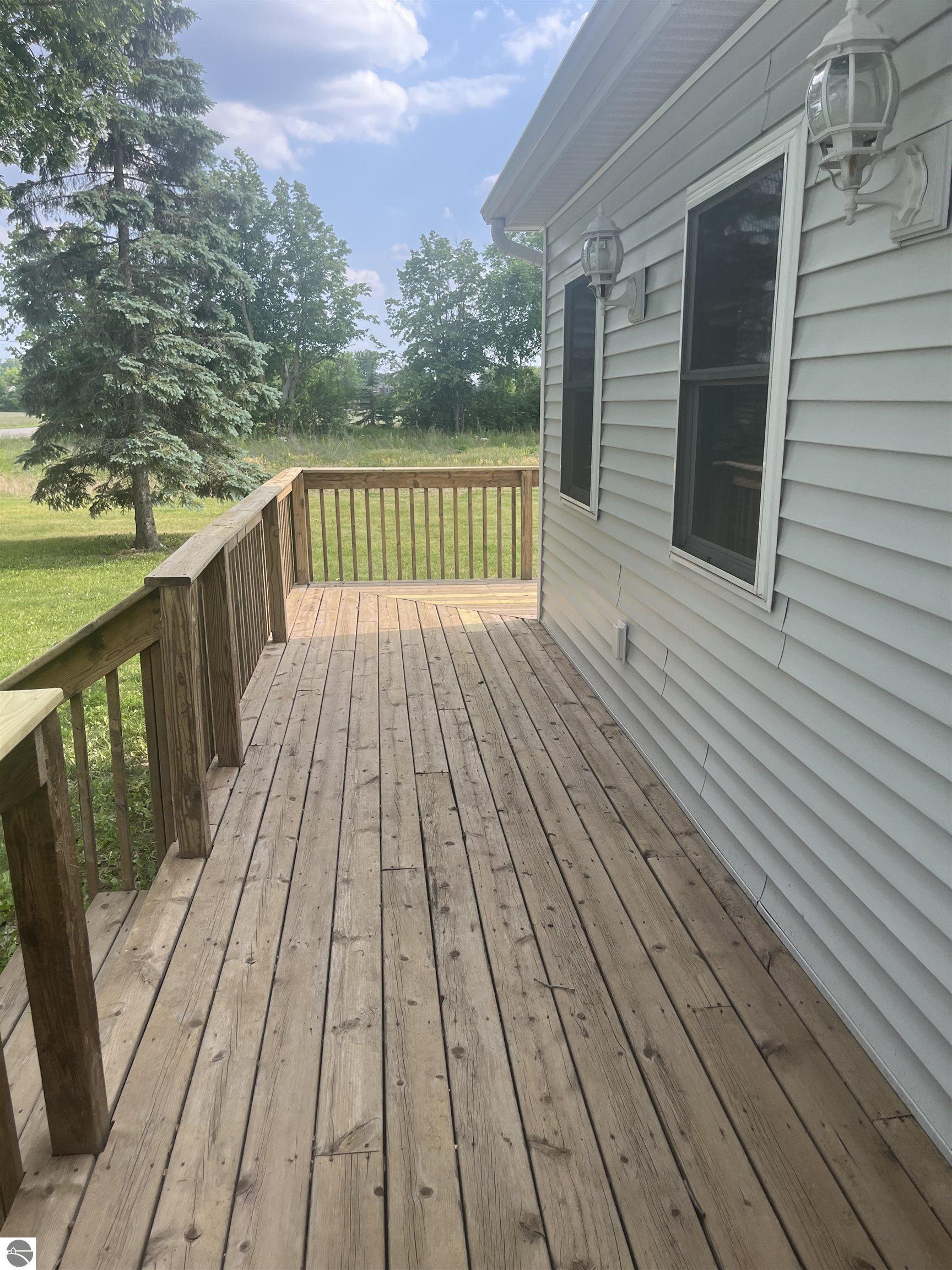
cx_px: 476
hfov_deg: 53.1
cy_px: 635
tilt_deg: -9.9
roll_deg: +0.3
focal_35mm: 26
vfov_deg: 67.3
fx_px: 953
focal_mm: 5.1
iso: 50
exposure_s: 1/858
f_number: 1.6
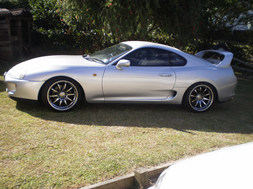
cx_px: 126
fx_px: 329
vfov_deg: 32.2
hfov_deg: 42.1
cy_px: 94
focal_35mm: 45
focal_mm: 7.4
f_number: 3.5
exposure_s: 1/640
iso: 100
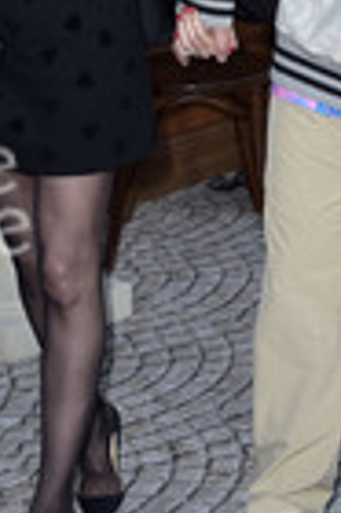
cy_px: 51
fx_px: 1795
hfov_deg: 10.8
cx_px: 244
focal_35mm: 126
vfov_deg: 16.1
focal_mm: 44
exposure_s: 1/250
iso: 320
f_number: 6.3
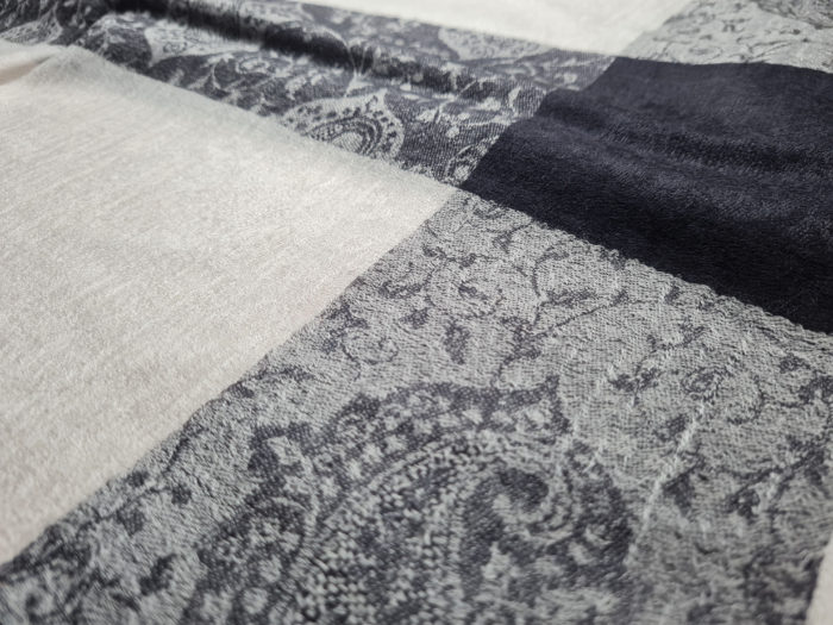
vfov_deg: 53.1
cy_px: 312
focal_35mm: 26
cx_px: 416
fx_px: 626
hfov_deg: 67.3
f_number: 1.8
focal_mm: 5.4
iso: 64
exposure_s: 1/120
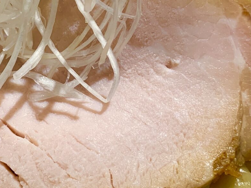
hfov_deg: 22.8
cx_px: 64
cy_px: 120
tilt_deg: -55.8
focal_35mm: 85
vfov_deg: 17.3
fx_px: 616
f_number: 1.8
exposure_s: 1/50
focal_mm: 4.25
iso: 50
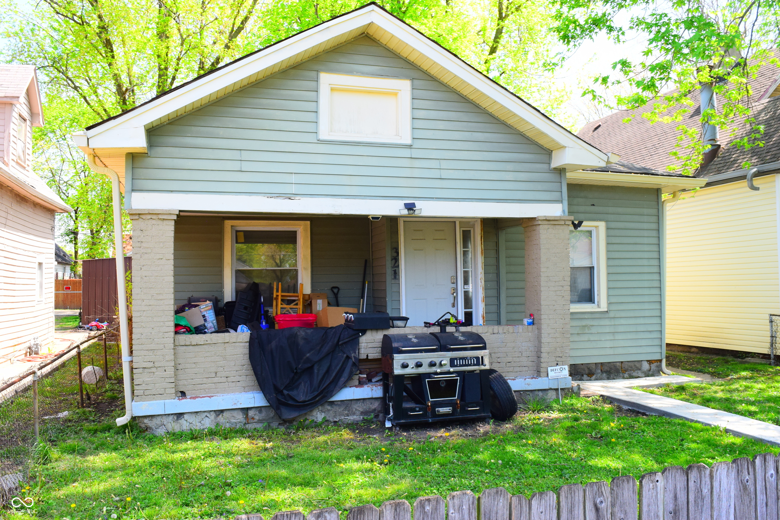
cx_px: 390
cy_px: 260
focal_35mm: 30
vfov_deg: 43.6
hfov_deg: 61.9
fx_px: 650
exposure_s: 1/250
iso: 400
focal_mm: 20
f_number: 8
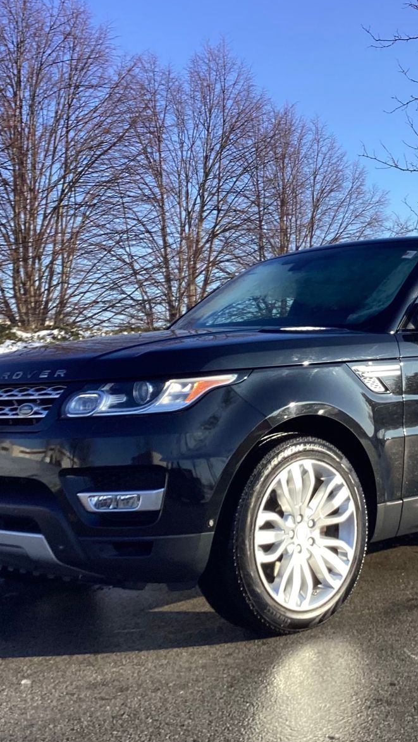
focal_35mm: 46
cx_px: 334
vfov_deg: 44.6
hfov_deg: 25.5
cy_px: 372
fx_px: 906
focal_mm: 3.3
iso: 25
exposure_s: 1/776
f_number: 2.4
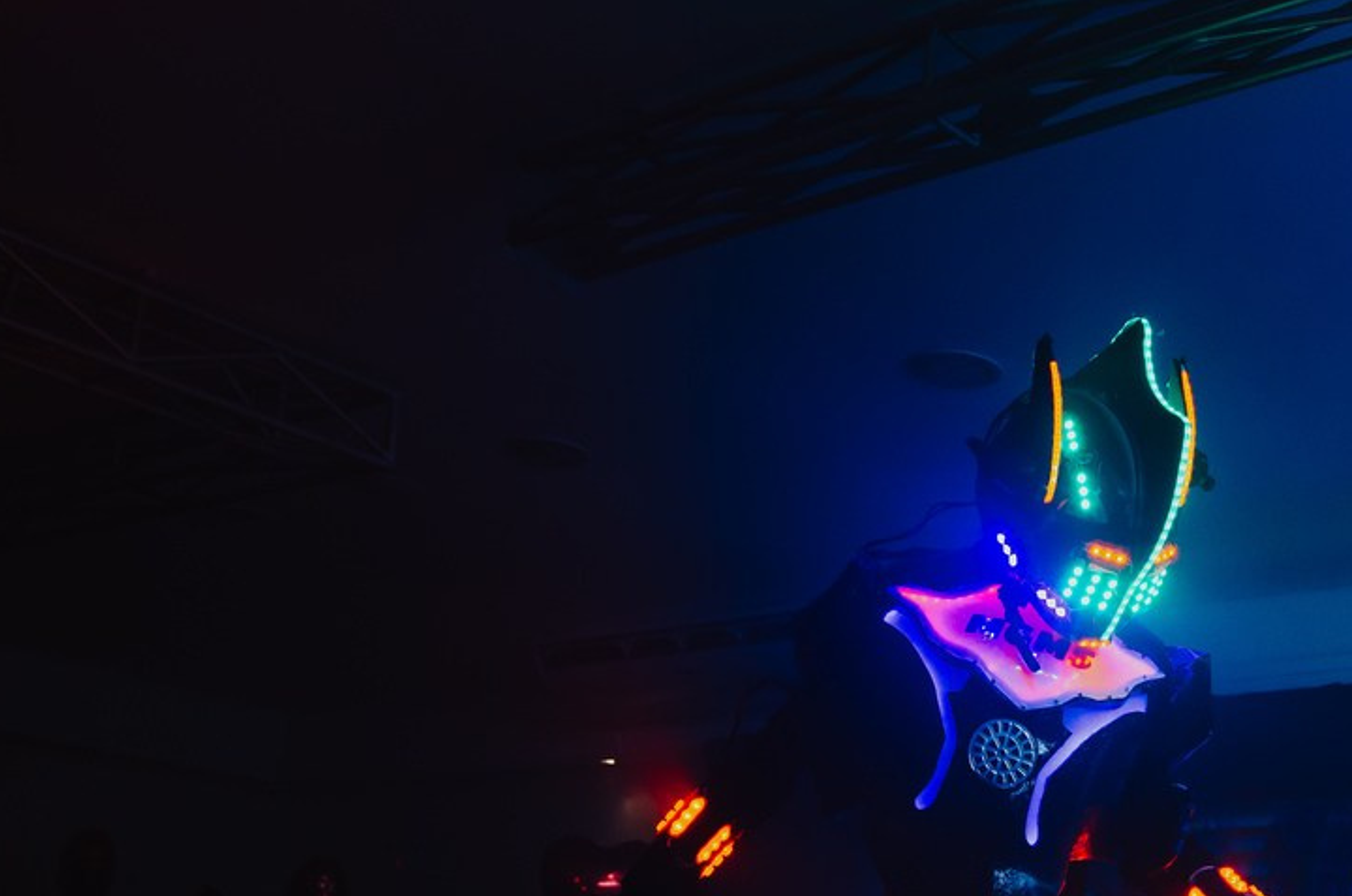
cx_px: 1102
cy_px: 595
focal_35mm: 50
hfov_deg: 38.1
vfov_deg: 26.7
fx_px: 1874
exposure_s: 1/400
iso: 640
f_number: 2.8
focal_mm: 20
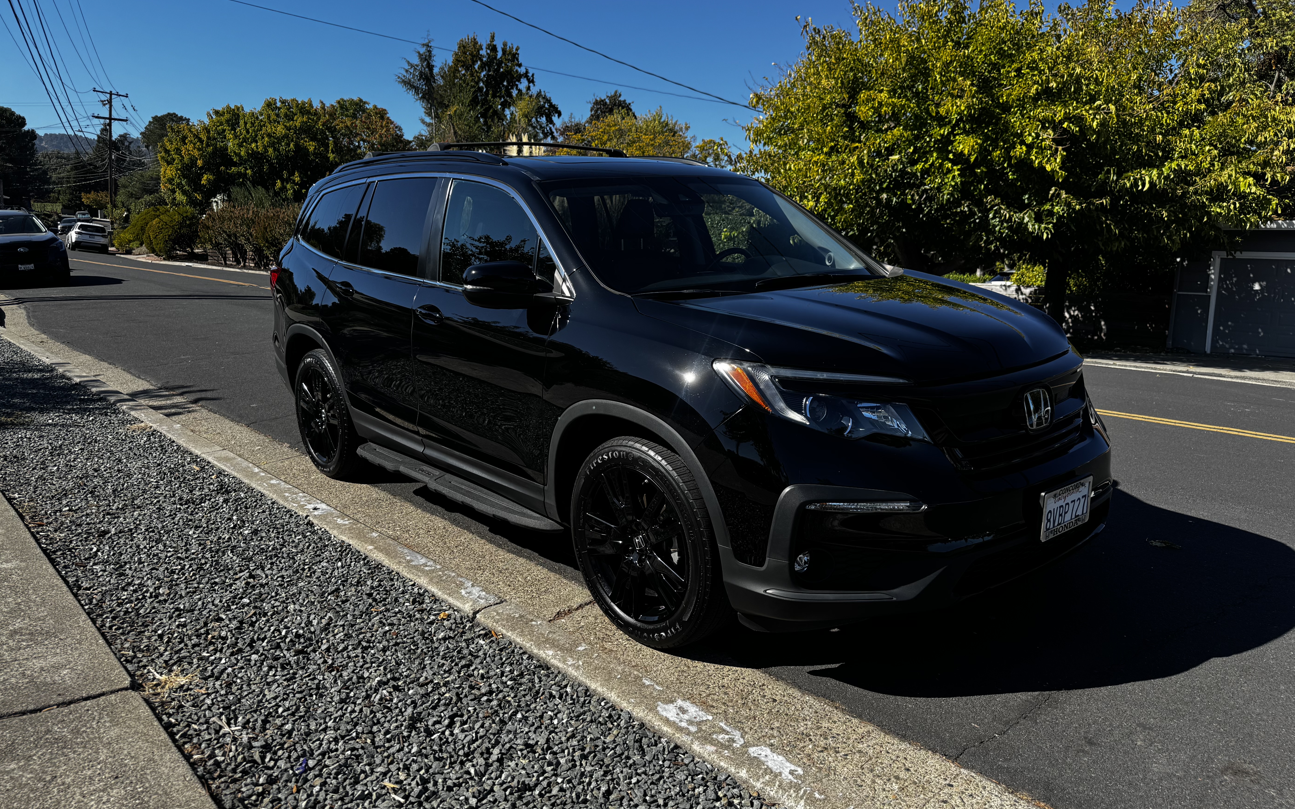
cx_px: 644
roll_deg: -2.3
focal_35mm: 26
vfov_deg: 47.6
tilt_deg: -8.4
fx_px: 918
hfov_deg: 70.4
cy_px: 382
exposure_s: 1/2506
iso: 80
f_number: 1.78
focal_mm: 6.76
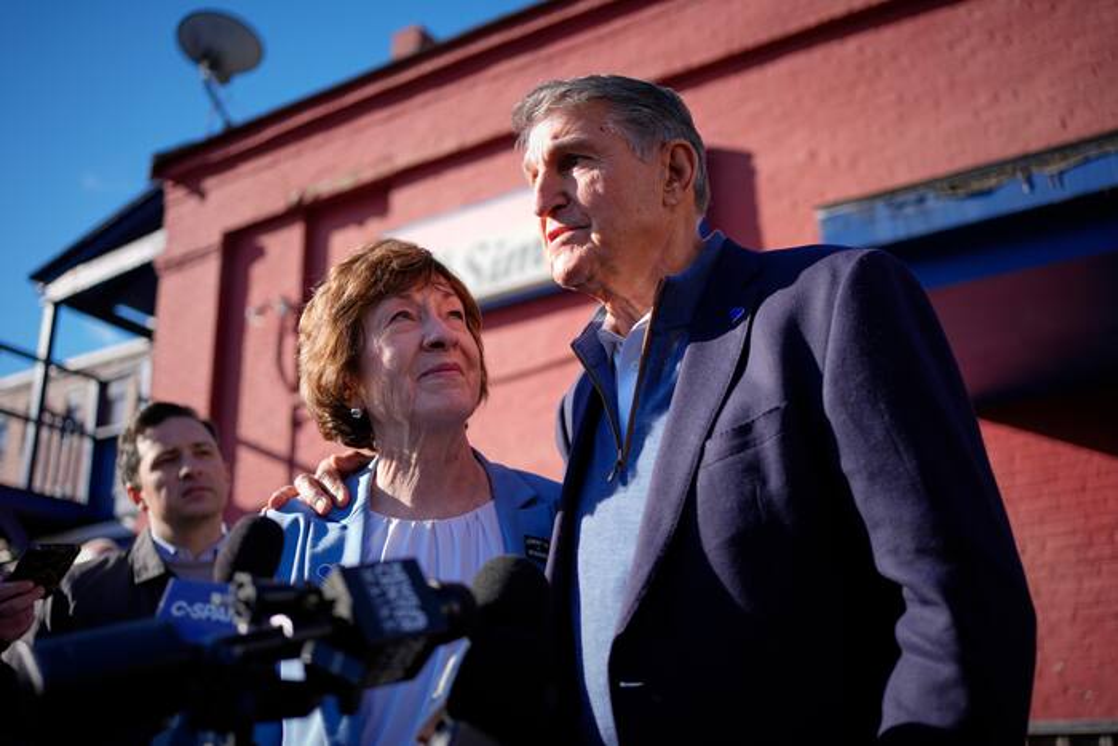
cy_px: 373
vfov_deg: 37.9
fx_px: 1087
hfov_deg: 54.4
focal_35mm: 35
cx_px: 559
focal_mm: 35
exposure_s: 1/3200
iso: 160
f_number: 2.2
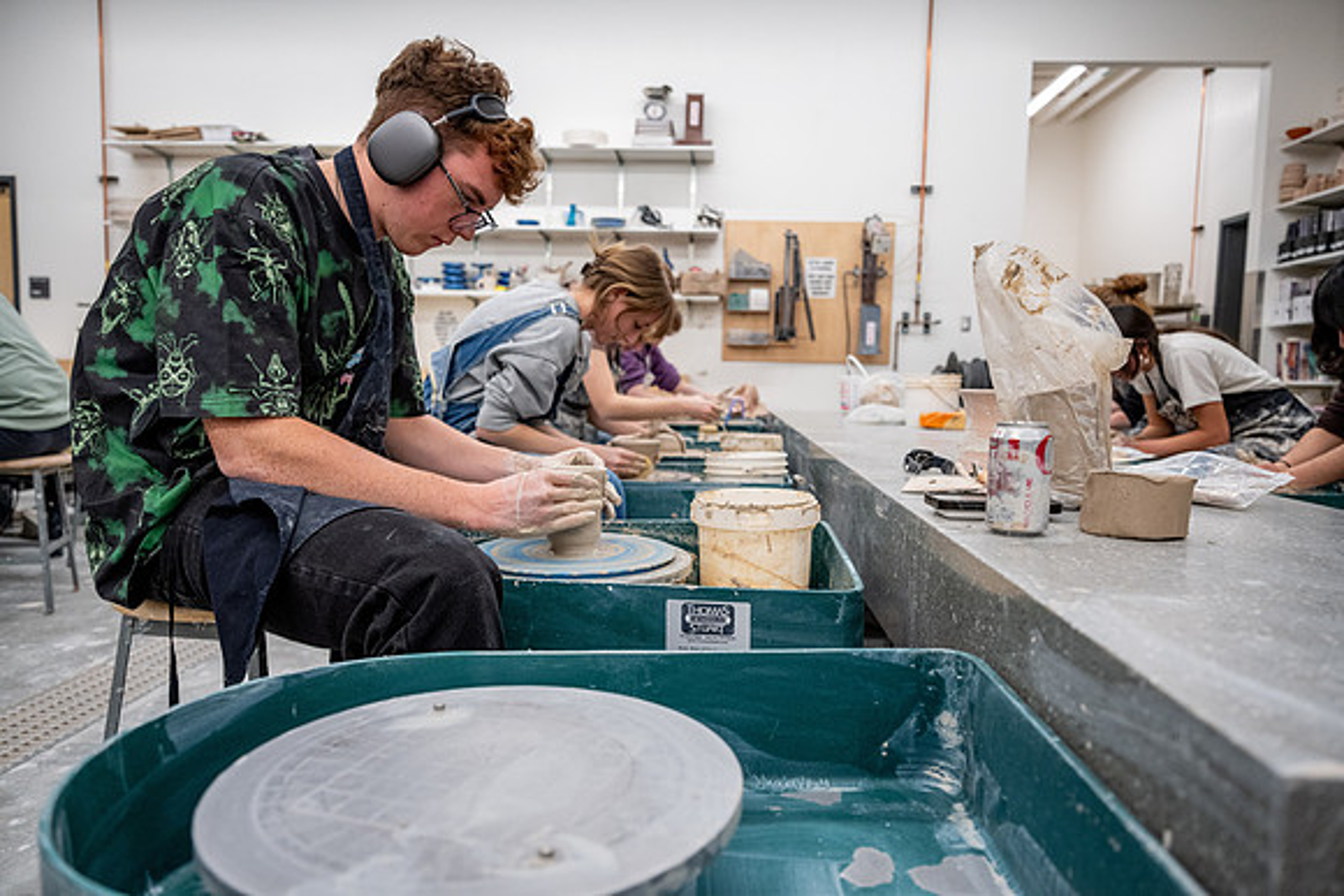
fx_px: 896
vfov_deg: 53.2
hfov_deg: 73.7
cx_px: 672
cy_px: 448
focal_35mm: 24
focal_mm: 24
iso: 1600
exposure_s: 1/400
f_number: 3.2
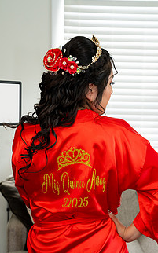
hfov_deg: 17.6
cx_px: 89
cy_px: 170
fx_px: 510
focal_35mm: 74
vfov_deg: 27.7
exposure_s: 1/80
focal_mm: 52
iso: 500
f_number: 5
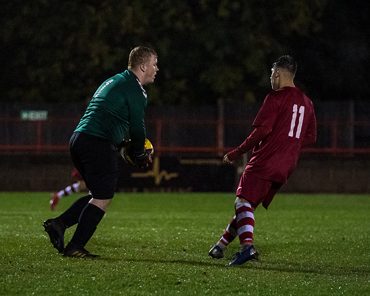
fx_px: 2968
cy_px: 148
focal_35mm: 271
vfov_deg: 5.7
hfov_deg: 7.1
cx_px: 119
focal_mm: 142
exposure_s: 1/1250
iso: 6400
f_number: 2.8
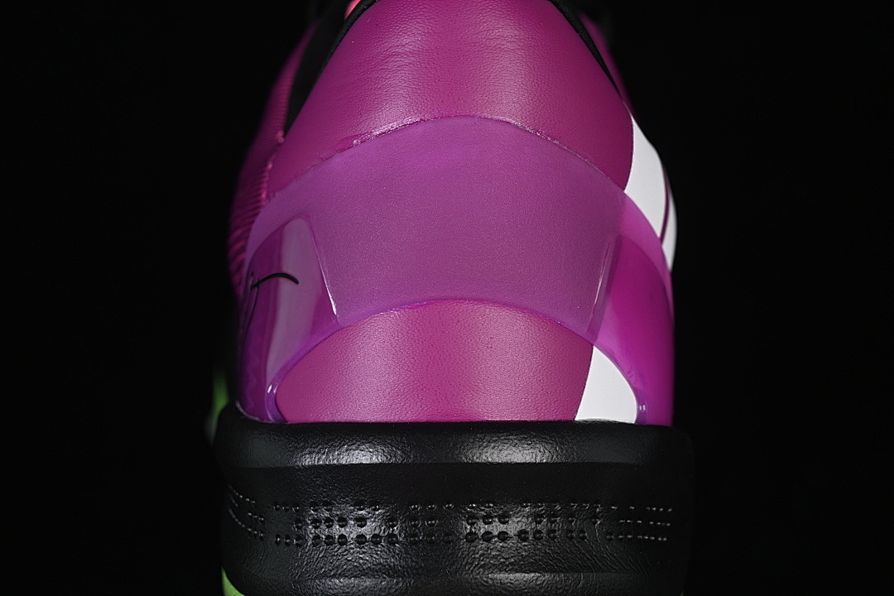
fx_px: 1862
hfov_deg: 27.0
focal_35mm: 75
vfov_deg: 18.2
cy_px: 298
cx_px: 447
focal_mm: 50
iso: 160
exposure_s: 1/80
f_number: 7.1
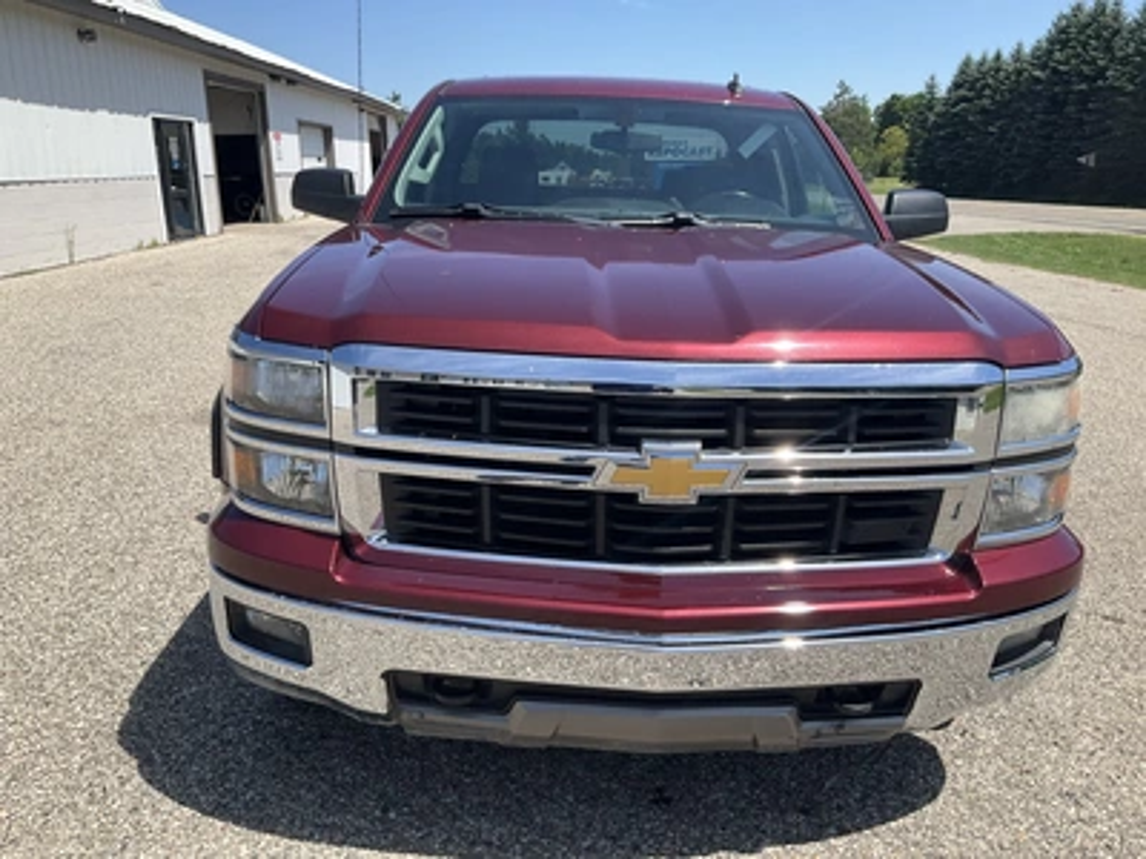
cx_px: 573
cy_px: 430
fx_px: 960
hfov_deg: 61.7
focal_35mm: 29
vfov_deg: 48.2
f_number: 1.8
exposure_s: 1/1311
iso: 25
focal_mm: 3
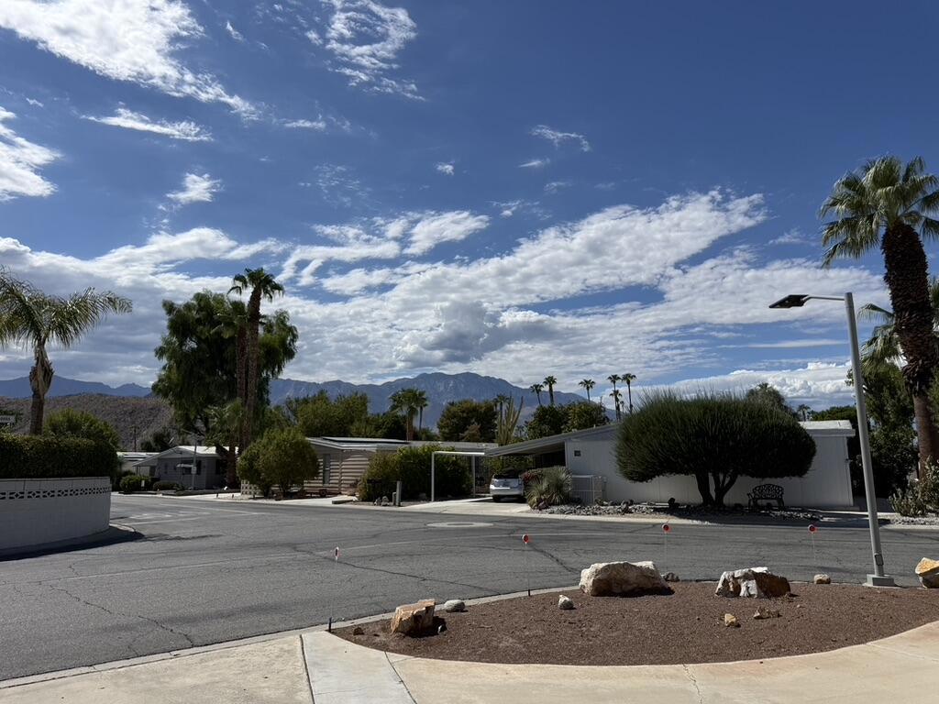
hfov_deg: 71.6
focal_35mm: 24
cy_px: 352
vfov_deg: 56.8
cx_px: 470
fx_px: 651
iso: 80
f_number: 1.78
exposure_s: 1/11905
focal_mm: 6.76
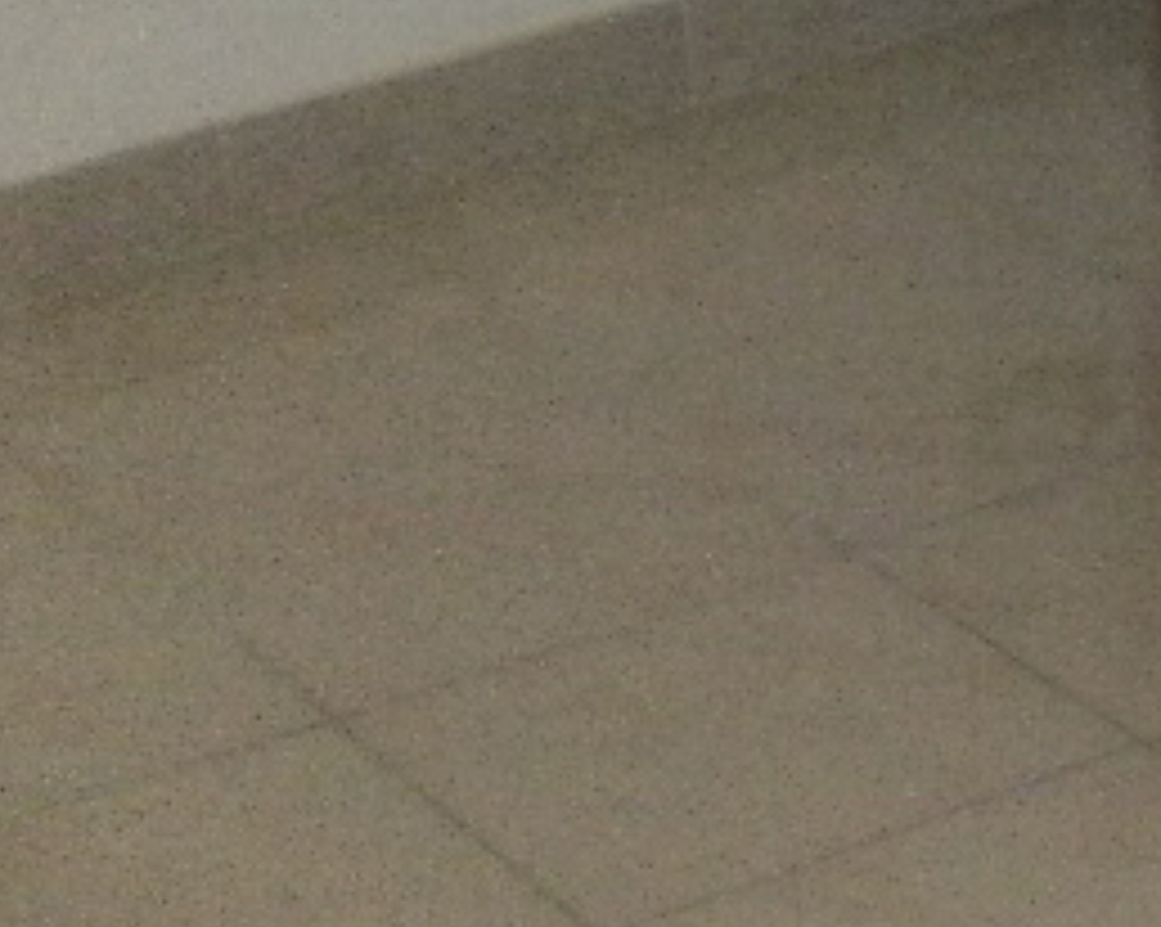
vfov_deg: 7.9
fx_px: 6318
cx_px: 2794
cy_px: -1076
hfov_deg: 9.4
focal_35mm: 184
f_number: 3.1
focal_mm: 6.3
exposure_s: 1/250
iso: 400
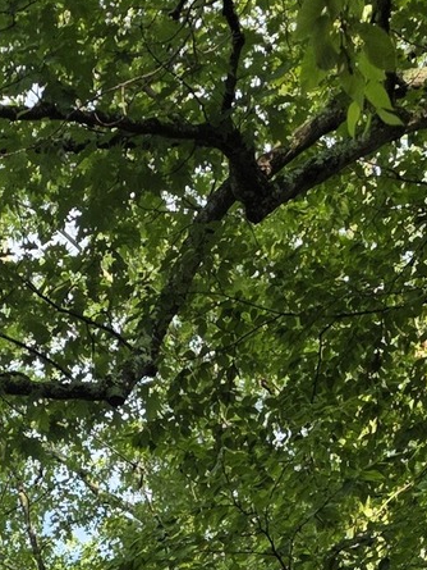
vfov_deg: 14.9
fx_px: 1956
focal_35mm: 119
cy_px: 947
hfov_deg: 12.4
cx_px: 152
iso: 80
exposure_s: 1/1318
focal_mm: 6.3
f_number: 1.7
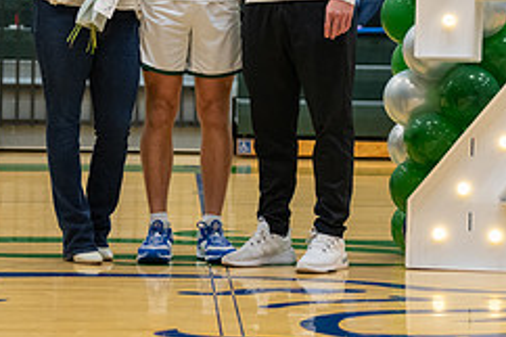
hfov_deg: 12.2
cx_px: 228
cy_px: -37
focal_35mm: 168
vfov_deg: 8.1
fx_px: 2360
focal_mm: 70
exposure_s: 1/320
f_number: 2.8
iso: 2500
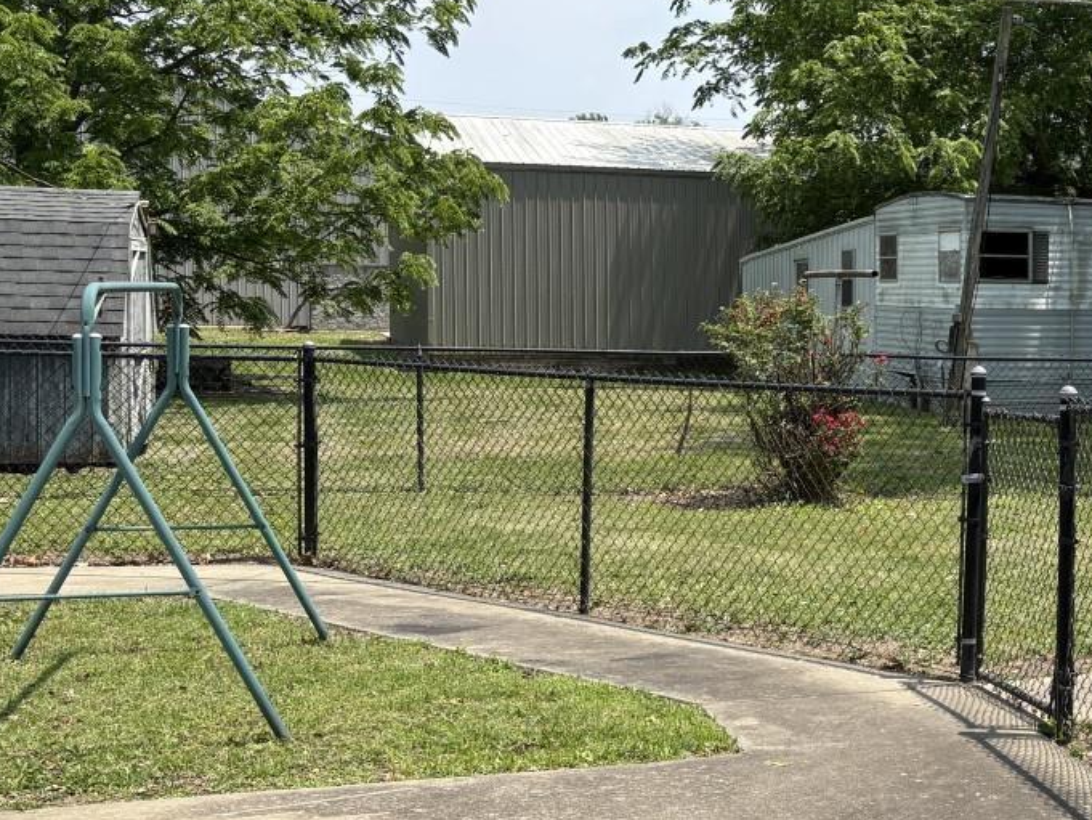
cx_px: 1140
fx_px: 1735
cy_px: 384
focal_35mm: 55
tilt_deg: -3.2
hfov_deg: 31.7
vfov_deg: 26.6
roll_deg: -0.1
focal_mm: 5.96
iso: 50
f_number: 1.6
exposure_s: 1/2208
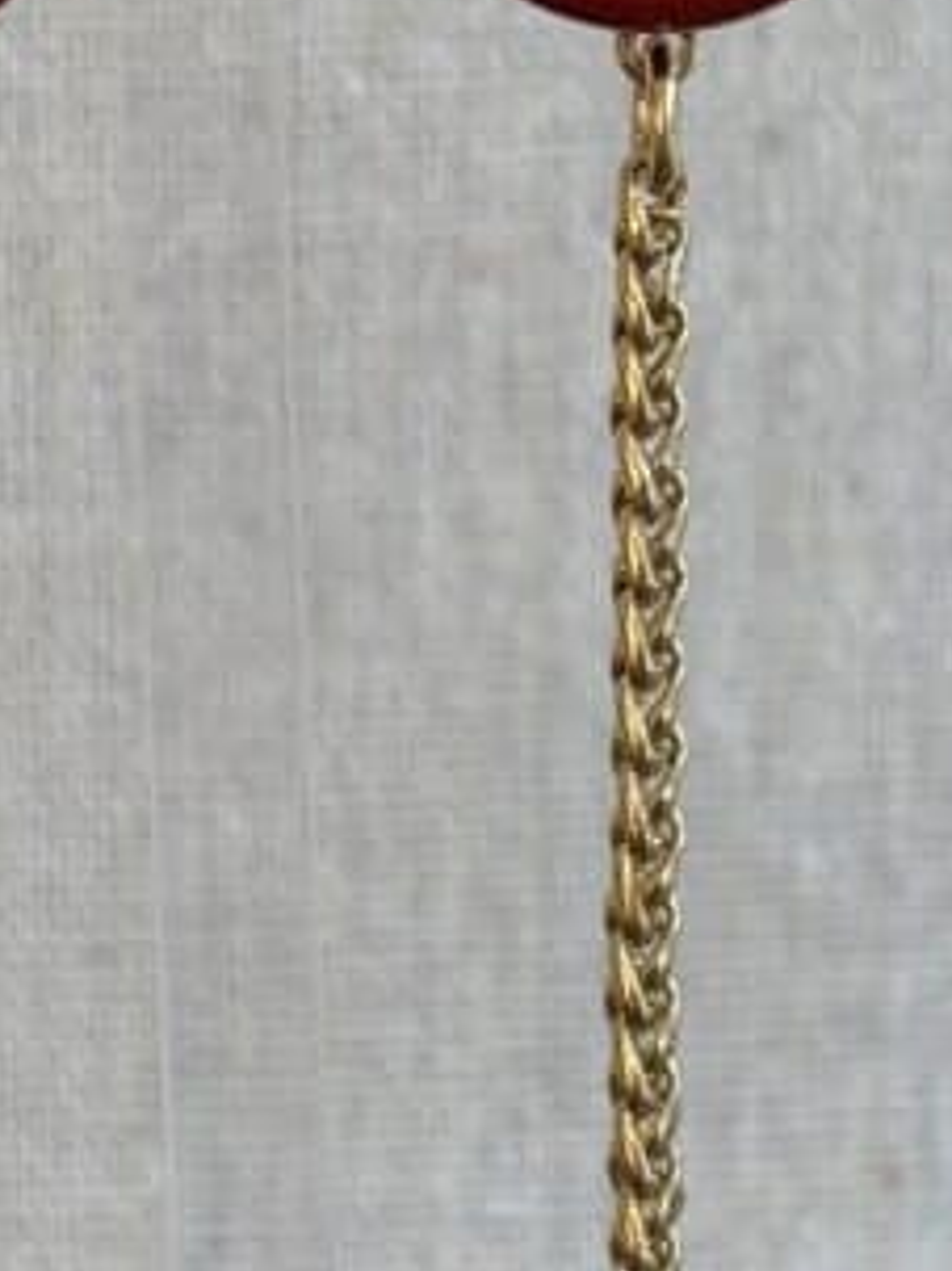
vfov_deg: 11.2
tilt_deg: -9.9
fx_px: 6458
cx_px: 185
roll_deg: -0.3
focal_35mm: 176
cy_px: 67
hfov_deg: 8.4
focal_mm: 5.96
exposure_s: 1/100
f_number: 1.6
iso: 50
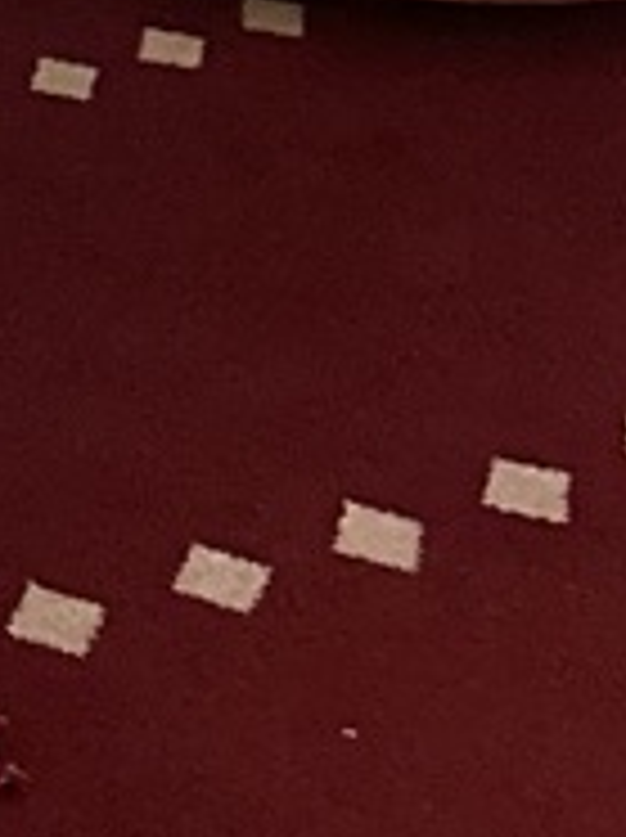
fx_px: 4374
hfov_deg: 7.6
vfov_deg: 8.7
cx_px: -928
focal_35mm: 181
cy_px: -1818
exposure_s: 1/35
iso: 800
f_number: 1.78
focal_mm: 6.86
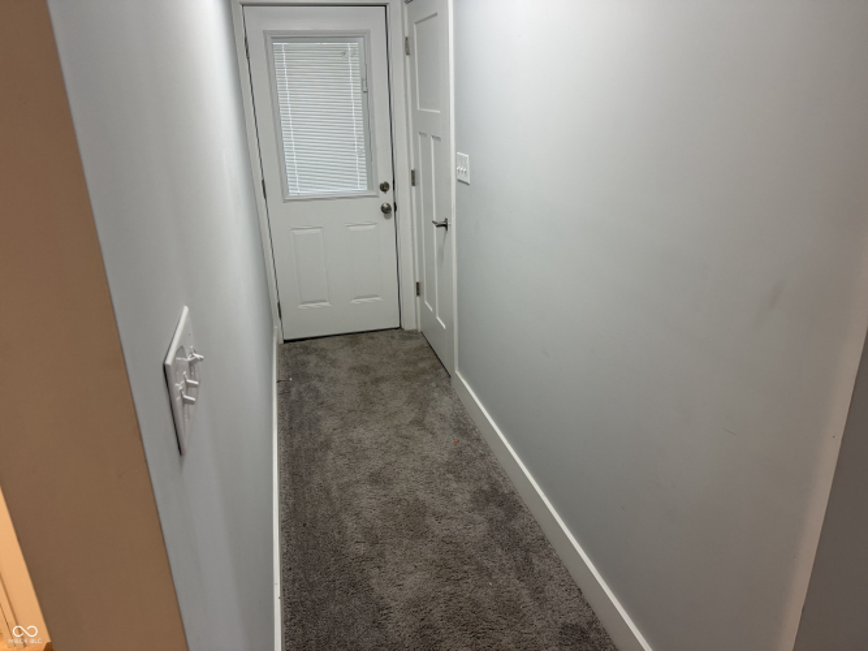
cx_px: 434
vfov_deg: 56.8
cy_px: 326
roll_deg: +1.7
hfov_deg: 71.6
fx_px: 602
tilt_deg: -17.8
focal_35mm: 24
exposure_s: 1/60
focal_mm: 6.76
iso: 160
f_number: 1.78
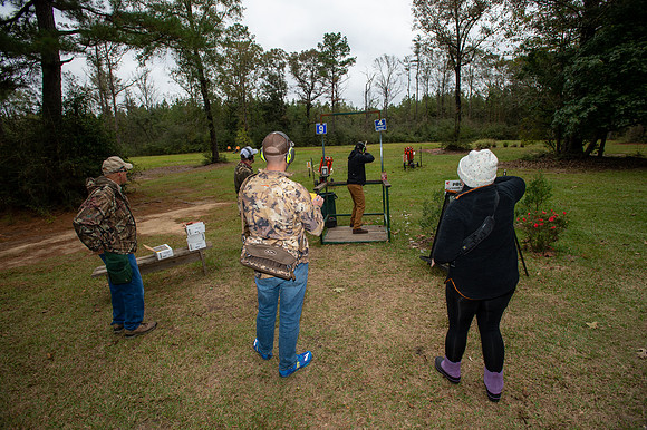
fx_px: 305
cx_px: 324
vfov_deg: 70.4
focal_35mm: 17
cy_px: 215
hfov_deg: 93.3
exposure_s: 1/250
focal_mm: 17
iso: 320
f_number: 5
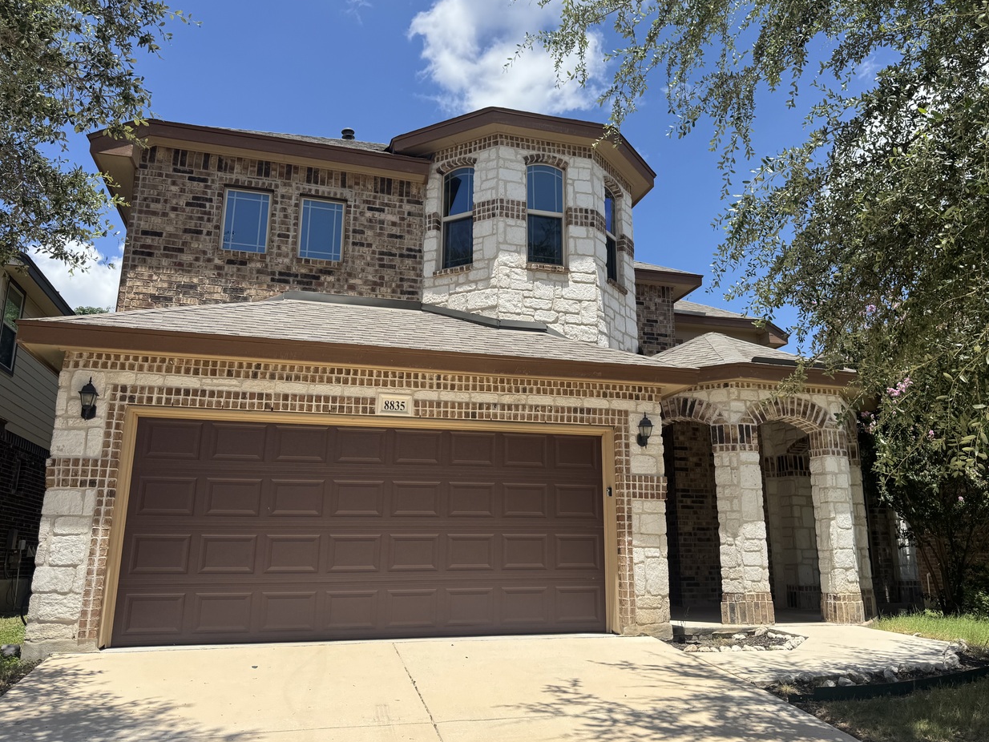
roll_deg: +0.1
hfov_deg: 63.3
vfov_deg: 49.7
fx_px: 800
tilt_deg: +15.4
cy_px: 341
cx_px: 539
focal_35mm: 28
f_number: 1.78
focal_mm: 6.76
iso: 80
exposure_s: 1/4049
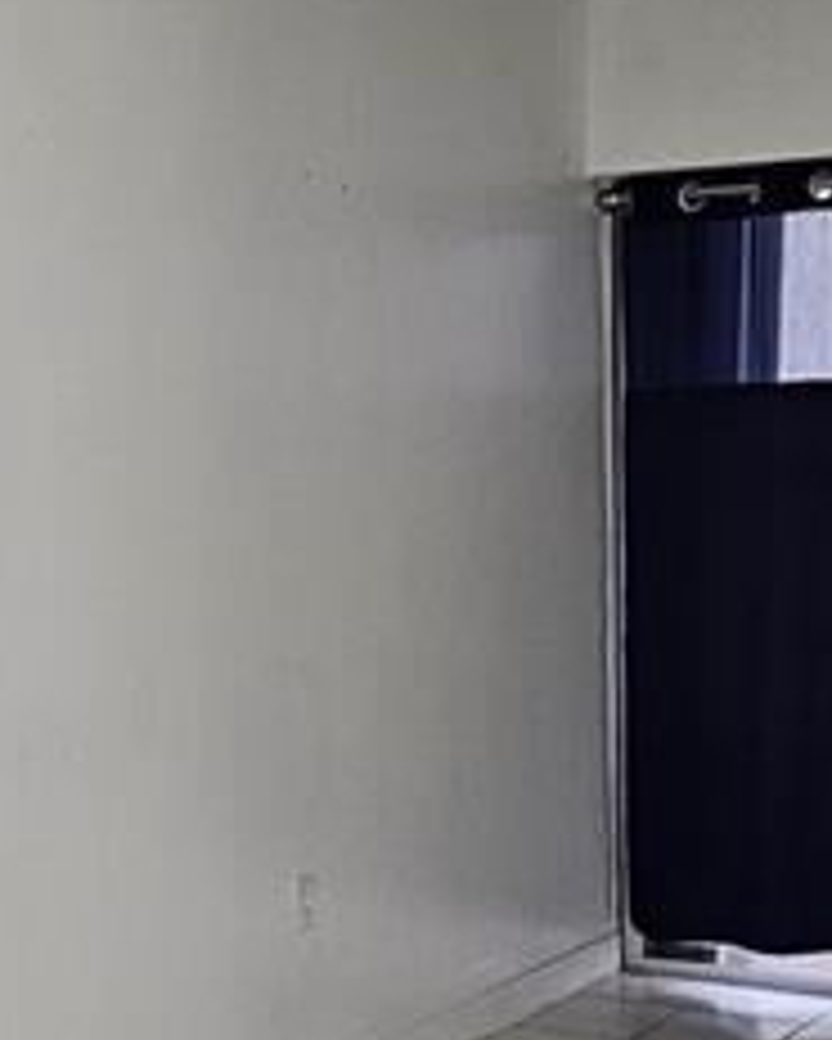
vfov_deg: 28.4
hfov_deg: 23.2
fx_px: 2030
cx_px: 387
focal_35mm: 66
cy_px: 725
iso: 160
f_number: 2.2
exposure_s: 1/60
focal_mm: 2.2
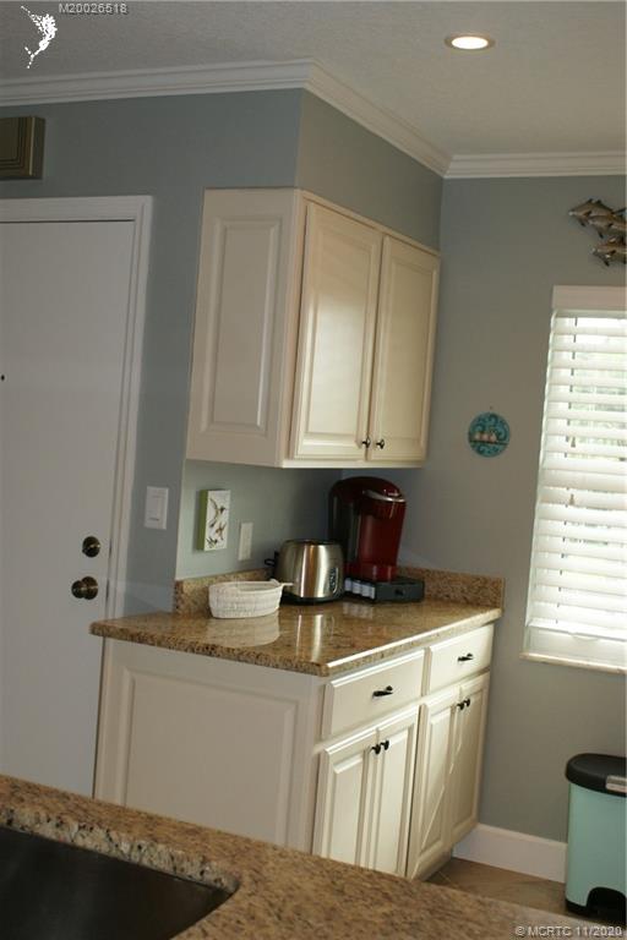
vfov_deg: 46.4
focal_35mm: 42
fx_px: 1097
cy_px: 470
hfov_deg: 31.9
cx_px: 314
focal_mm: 28
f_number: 5
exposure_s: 1/80
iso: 400
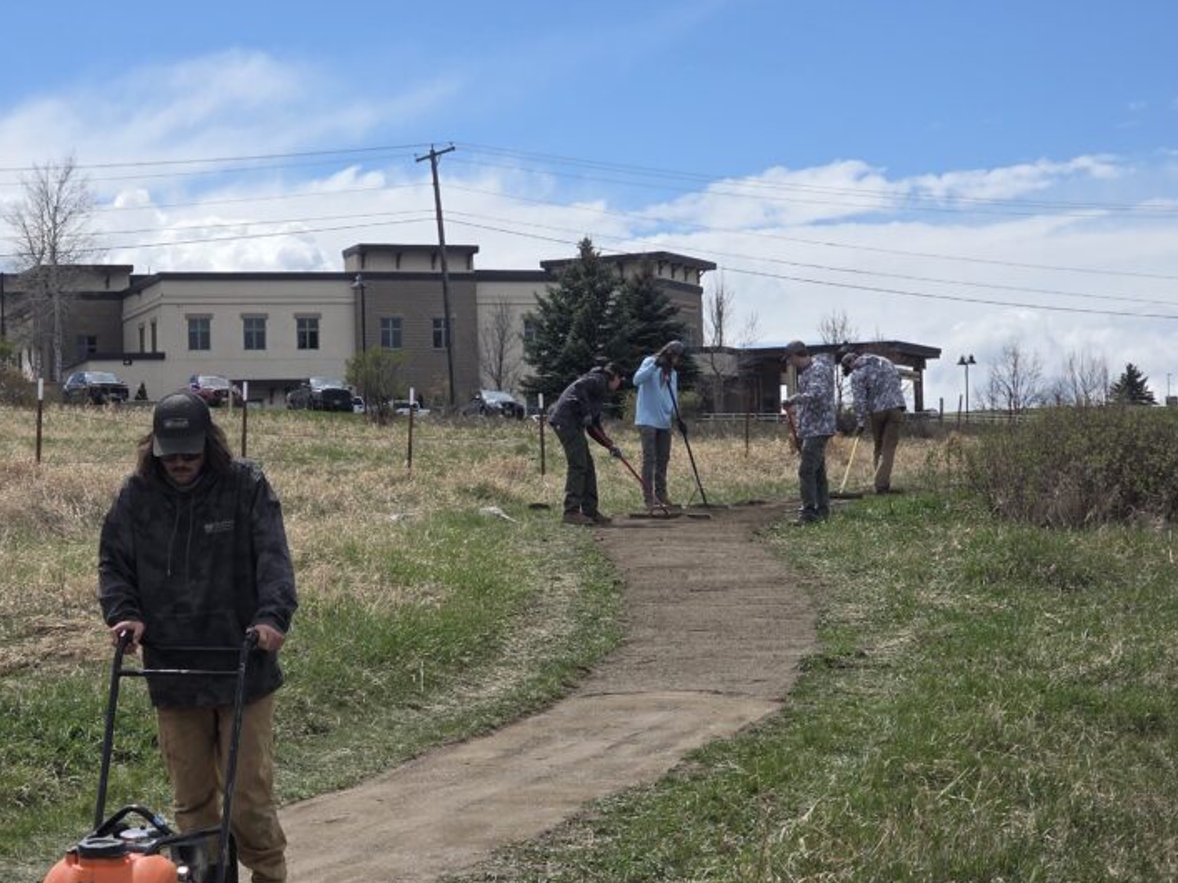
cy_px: 530
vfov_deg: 14.8
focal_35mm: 100
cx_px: 417
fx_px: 3402
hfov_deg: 19.6
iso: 50
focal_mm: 7.9
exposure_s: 1/2664
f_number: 2.4
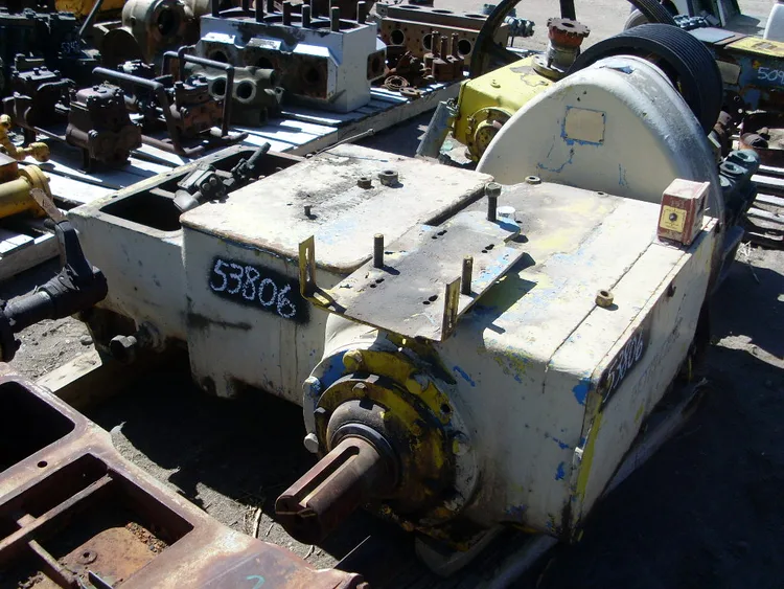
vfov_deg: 37.7
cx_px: 392
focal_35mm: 38
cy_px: 294
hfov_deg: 49.0
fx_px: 861
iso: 80
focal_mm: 6.3
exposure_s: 1/250
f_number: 7.7
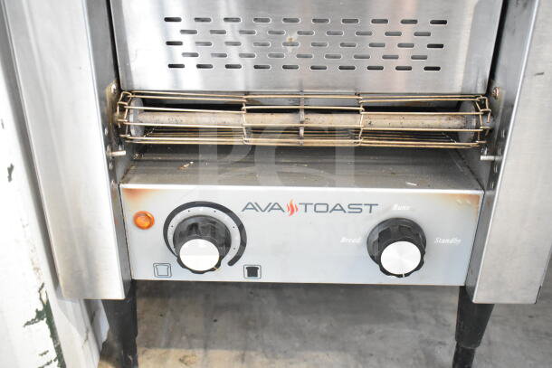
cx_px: 276
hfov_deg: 53.1
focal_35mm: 36
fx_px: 552
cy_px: 184
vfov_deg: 36.9
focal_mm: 24
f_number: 3.8
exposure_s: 1/40
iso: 6400
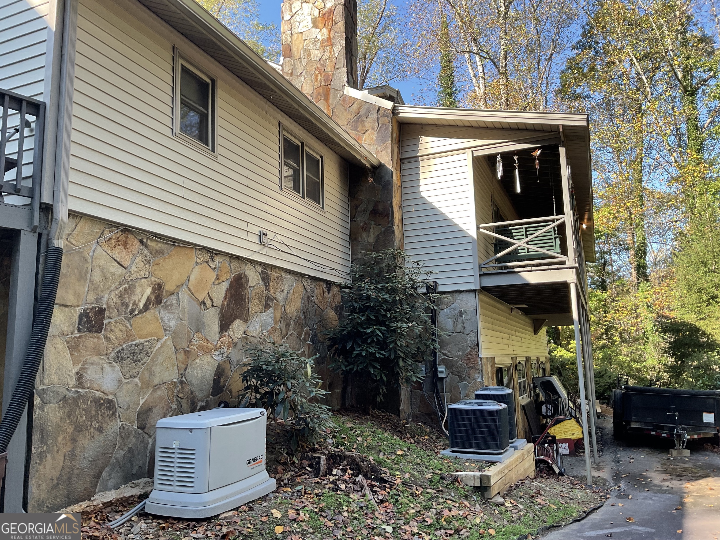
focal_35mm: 29
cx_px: 360
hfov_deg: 61.7
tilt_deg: +9.8
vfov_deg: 48.2
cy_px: 270
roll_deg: +1.1
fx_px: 603
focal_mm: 3
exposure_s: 1/138
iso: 16
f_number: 1.8
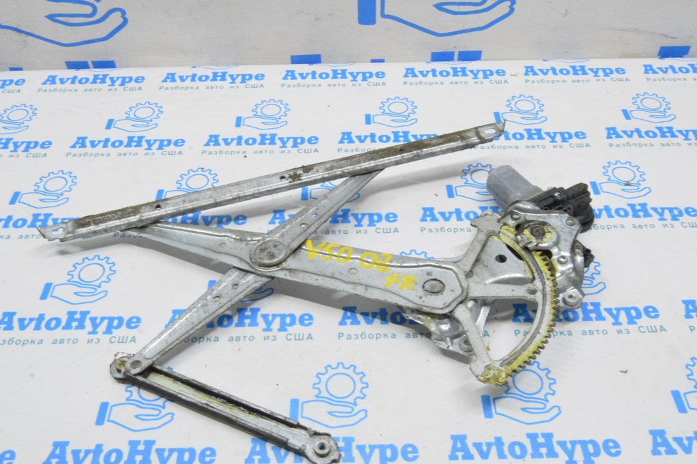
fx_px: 667
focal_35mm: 34
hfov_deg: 55.1
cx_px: 348
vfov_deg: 38.3
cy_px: 232
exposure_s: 1/20
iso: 6400
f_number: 20
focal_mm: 23
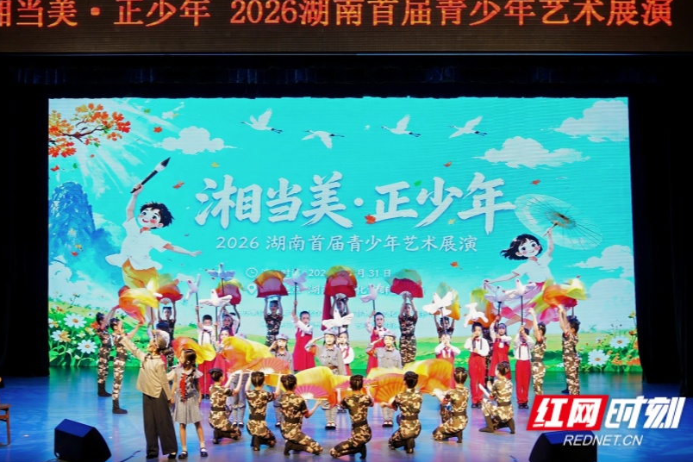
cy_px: 207
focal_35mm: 47
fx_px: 905
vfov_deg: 28.6
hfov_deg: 41.9
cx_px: 328
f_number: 2.8
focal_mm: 28
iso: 125
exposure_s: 1/50
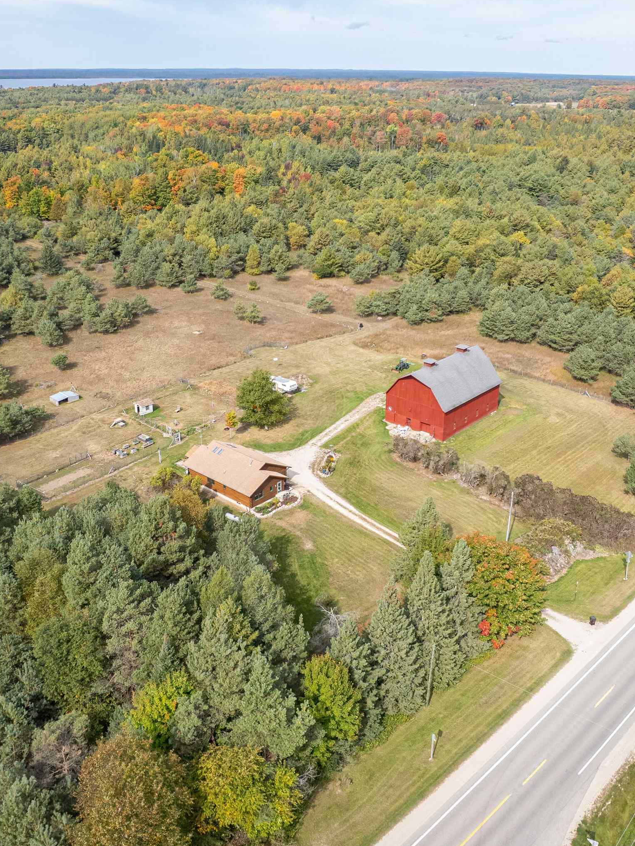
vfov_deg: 56.8
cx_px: 323
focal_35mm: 32
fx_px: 783
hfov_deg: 44.2
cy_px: 424
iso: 100
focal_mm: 8.38
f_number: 2.8
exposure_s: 1/160
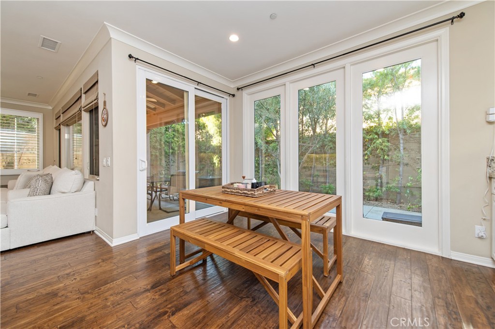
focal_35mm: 14
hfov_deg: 104.3
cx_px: 248
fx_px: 192
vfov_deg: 81.1
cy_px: 164
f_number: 4
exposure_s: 1/60
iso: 320
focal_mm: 14
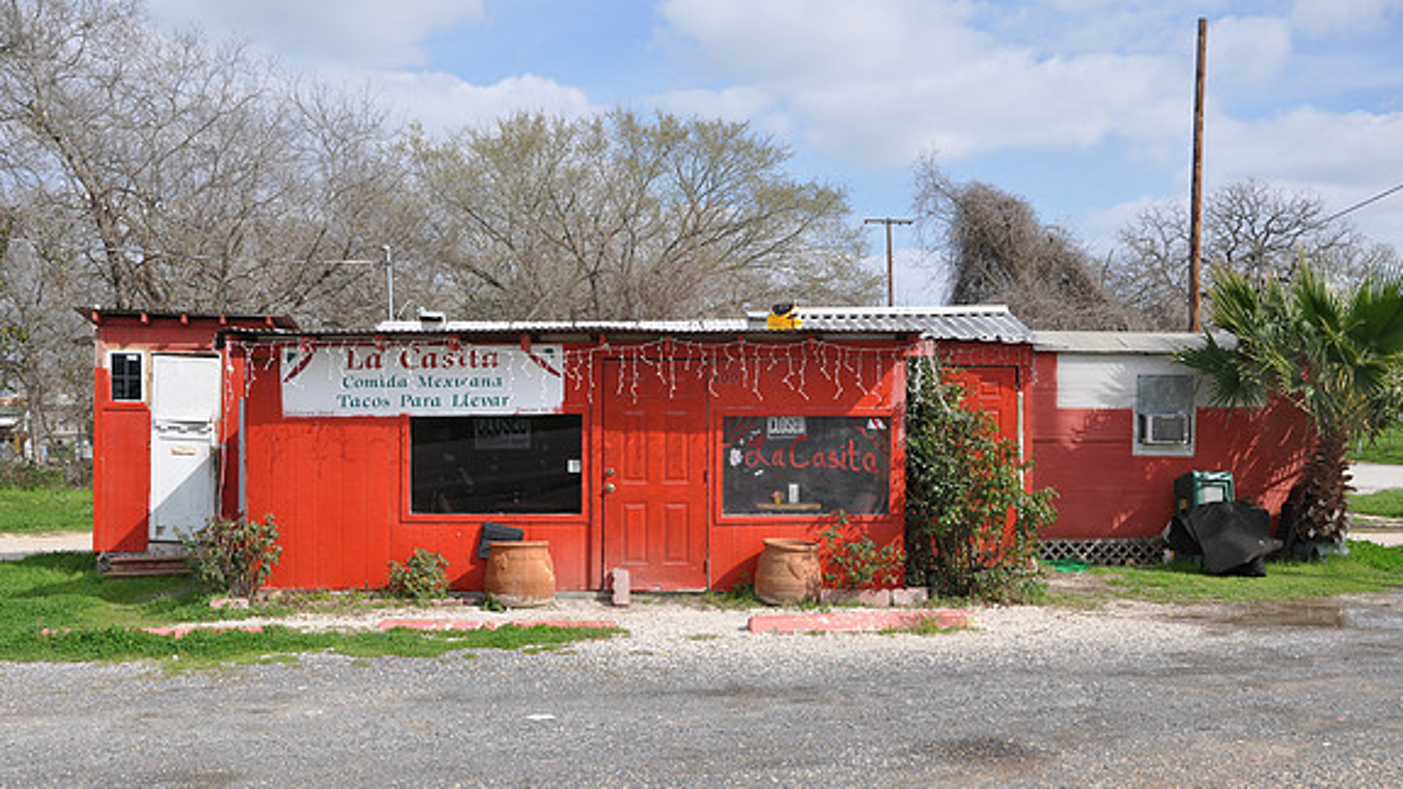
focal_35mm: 40
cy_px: 464
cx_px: 702
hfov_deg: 51.0
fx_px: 1470
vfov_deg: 30.0
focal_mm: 25
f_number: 8
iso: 200
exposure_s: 1/250
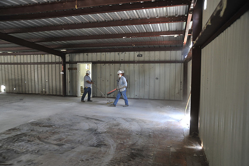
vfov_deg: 46.4
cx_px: 124
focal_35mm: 28
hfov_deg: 65.5
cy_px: 83
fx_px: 194
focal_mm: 28
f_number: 5.6
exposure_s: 1/60
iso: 800
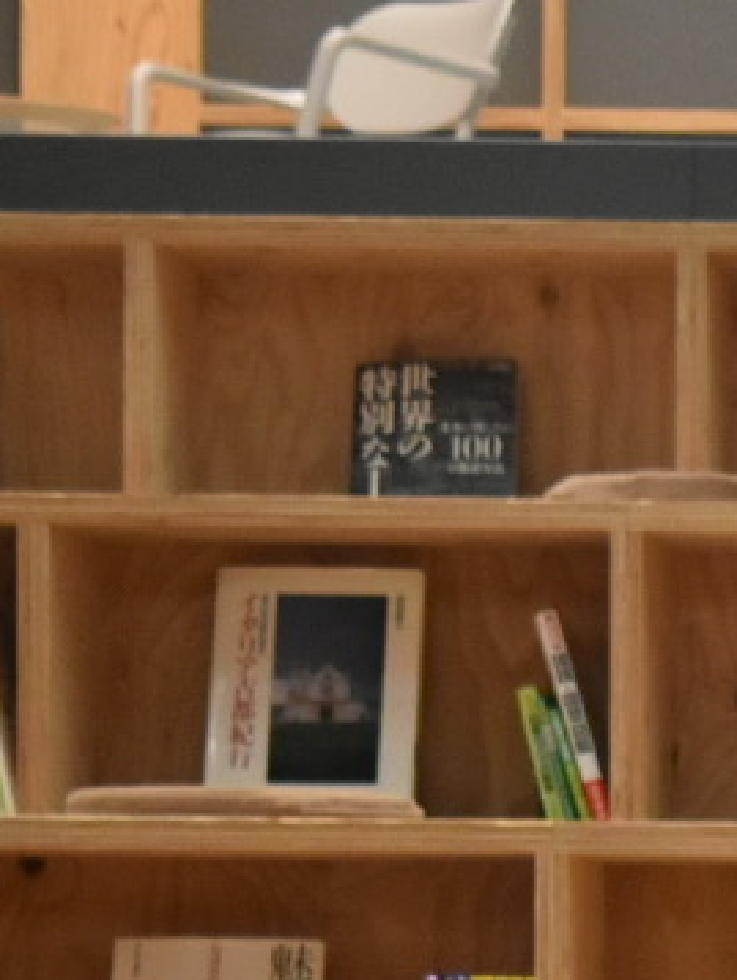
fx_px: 7769
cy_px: 1467
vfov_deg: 7.1
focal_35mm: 274
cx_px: 1959
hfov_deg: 5.2
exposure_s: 1/60
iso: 2000
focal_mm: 42
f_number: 5
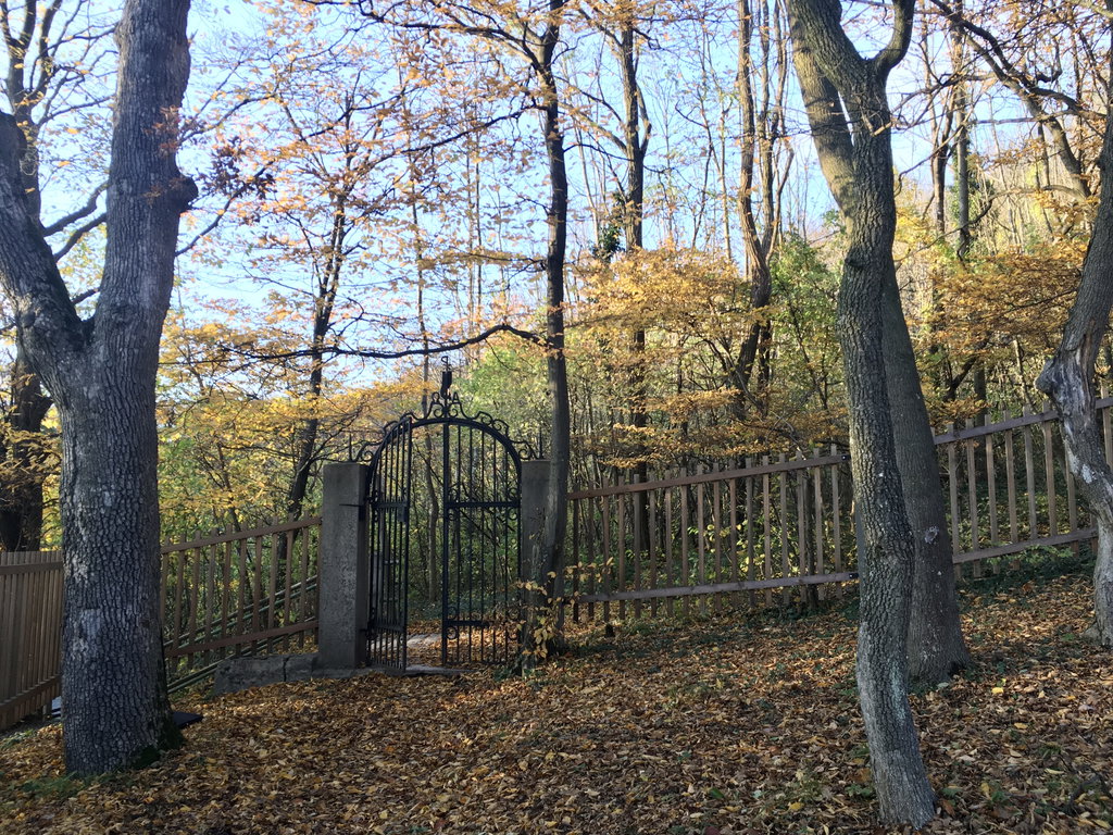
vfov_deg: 48.2
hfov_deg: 61.7
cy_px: 418
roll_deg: +0.2
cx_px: 556
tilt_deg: +8.6
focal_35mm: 29
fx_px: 932
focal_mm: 4.15
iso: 32
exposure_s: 1/100
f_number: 2.2
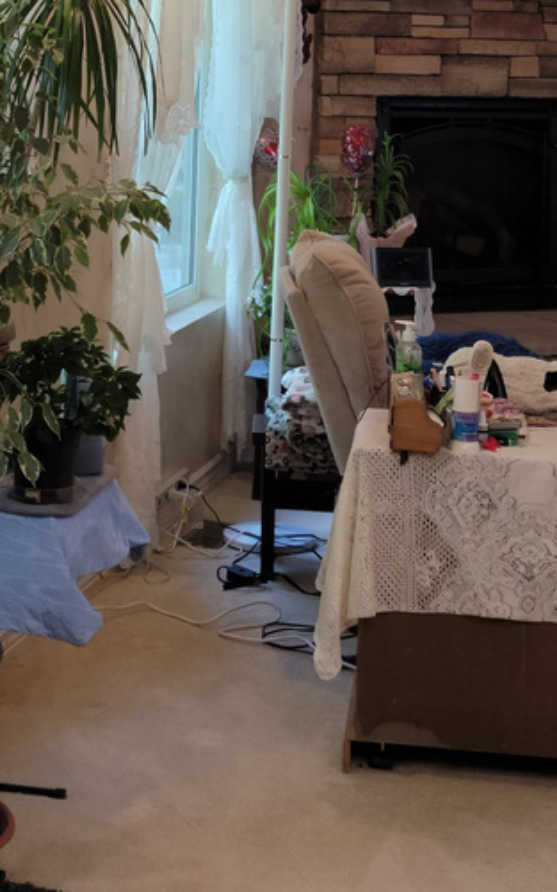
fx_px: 2211
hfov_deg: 14.3
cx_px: 171
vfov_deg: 21.7
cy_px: -78
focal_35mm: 91
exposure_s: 1/60
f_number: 2
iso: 40
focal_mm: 5.9
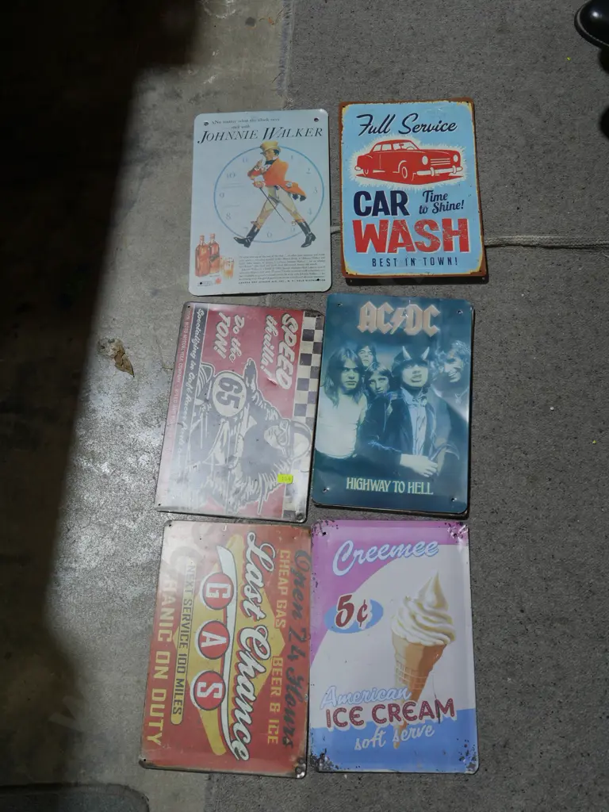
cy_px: 406
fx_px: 938
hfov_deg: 36.0
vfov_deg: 46.8
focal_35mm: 40
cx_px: 304
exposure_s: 1/60
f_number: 4.4
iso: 200
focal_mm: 20
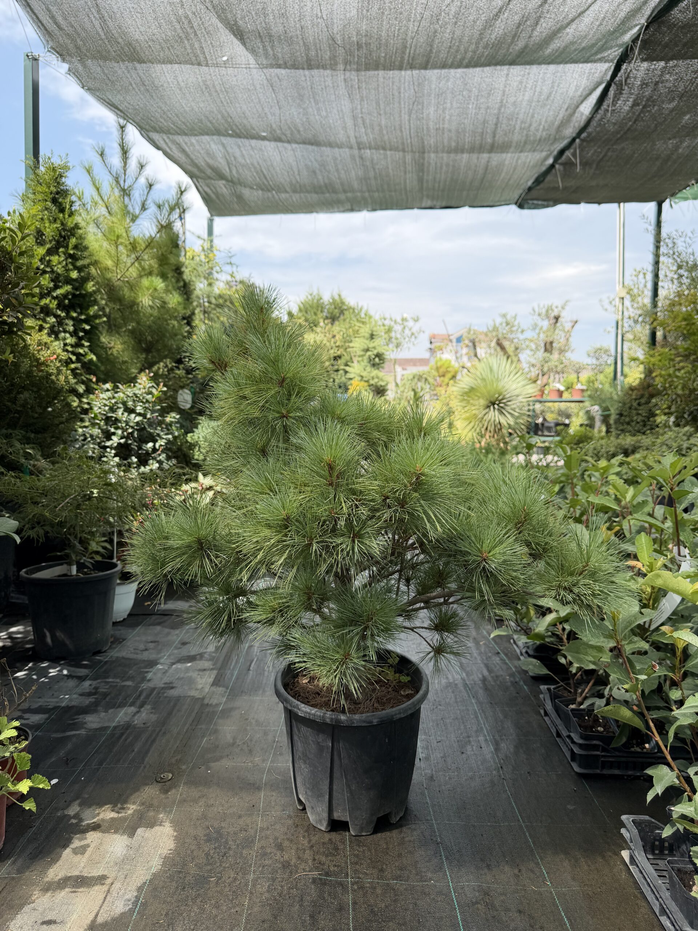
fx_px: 645
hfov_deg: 56.8
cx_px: 349
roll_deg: -0.5
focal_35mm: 24
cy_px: 466
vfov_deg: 71.6
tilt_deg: -3.0
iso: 80
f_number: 1.78
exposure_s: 1/1410
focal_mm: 6.76
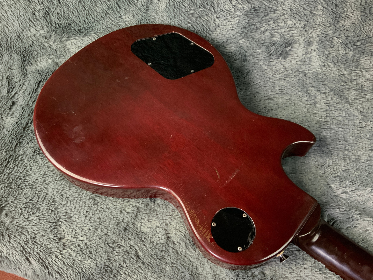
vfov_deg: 48.2
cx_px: 186
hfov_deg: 61.7
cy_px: 140
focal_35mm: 29
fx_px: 312
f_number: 1.8
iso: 250
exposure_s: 1/50
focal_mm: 3
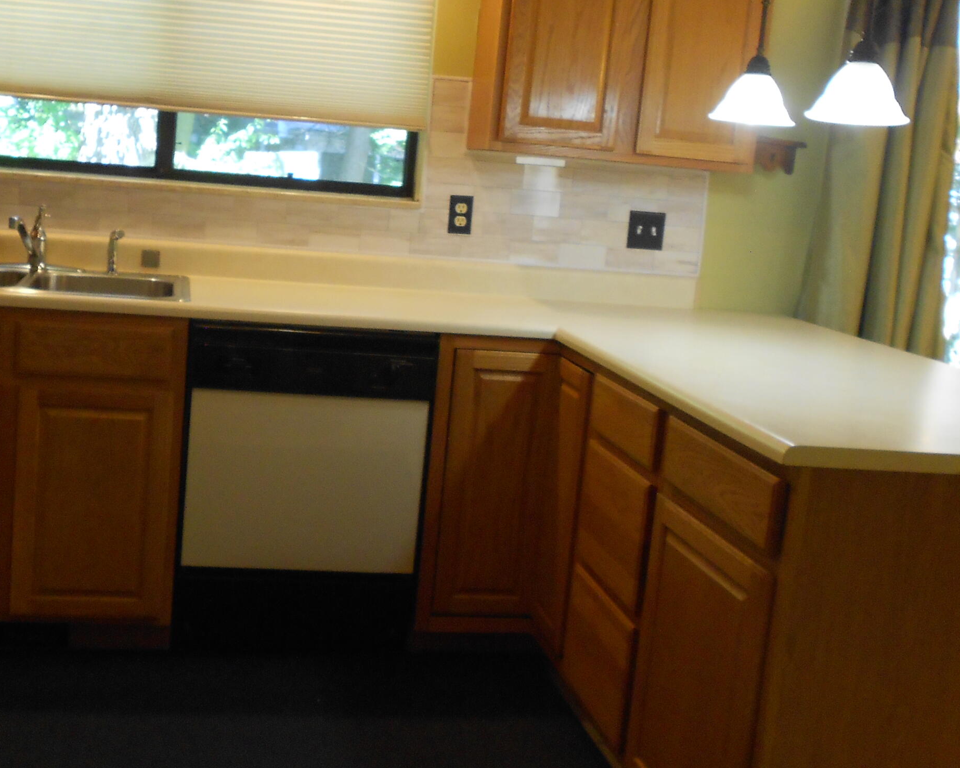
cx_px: 399
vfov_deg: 32.7
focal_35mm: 46
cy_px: 356
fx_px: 1307
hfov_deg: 40.2
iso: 250
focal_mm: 5.1
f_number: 3.4
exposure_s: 1/30
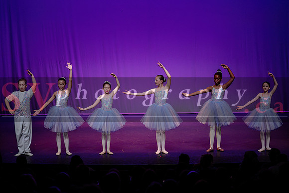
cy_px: 101
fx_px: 705
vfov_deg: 15.6
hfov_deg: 23.2
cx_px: 136
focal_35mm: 88
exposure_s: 1/640
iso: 1250
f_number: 2.8
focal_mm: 82
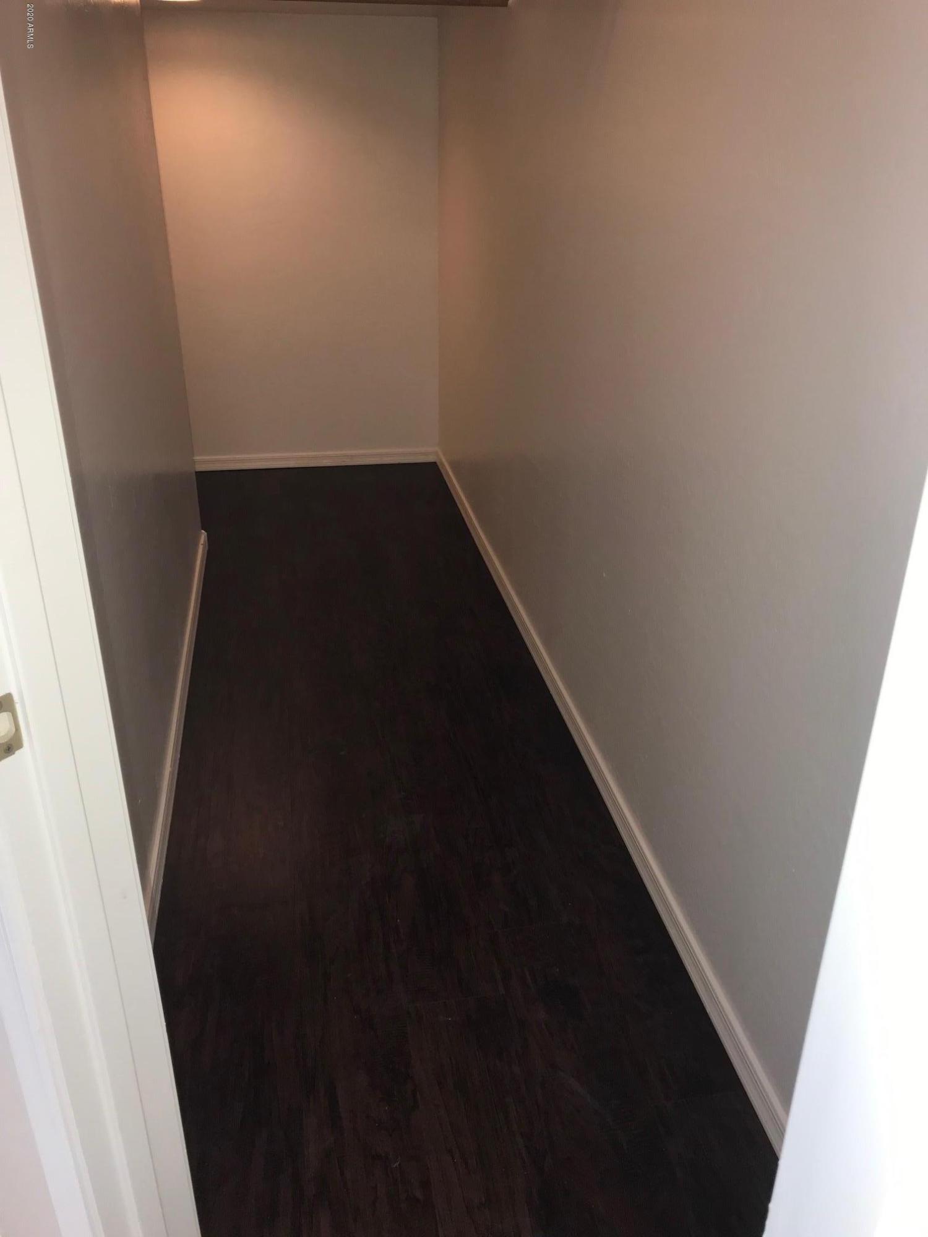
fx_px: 1001
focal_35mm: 28
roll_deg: +0.2
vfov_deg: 63.4
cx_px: 464
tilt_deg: -26.1
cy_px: 618
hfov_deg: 49.7
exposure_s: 1/30
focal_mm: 3.99
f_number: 1.8
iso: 50
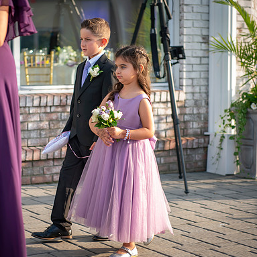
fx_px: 815
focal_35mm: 97
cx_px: 102
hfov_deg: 17.9
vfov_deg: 17.9
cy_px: 127
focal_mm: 70
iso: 50
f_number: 2.8
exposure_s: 1/200
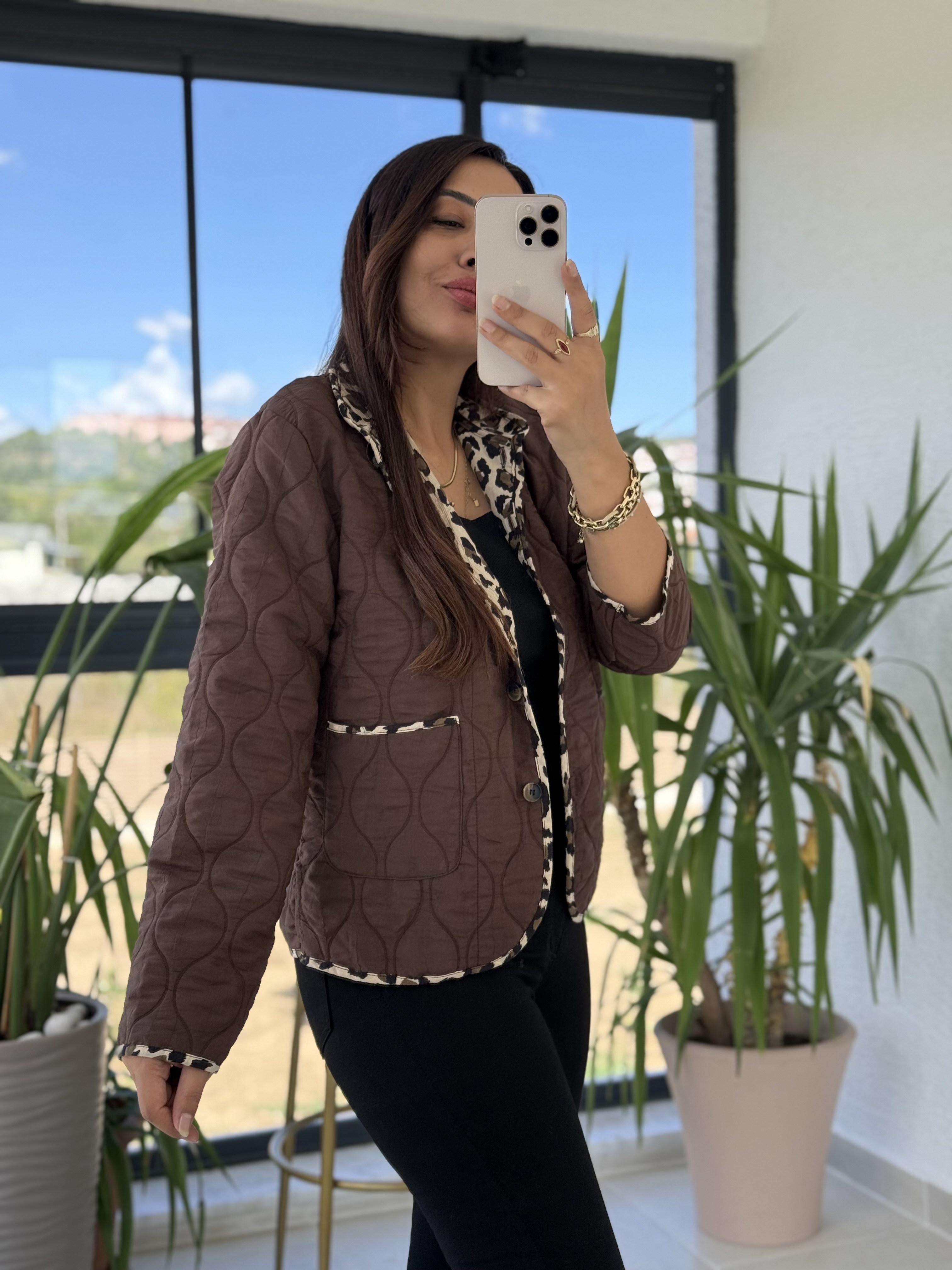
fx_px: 1760
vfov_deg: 39.7
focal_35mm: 48
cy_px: 635
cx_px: 476
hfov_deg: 30.3
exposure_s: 1/592
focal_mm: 6.76
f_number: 1.78
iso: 80
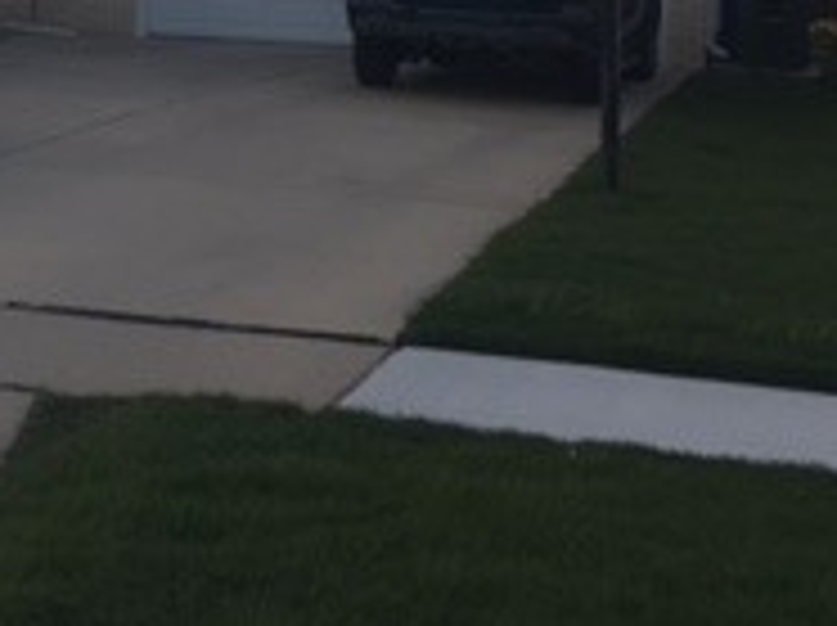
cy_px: -149
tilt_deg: +2.5
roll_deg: -2.5
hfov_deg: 18.1
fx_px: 2415
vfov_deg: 14.3
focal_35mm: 100
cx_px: -302
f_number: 2.2
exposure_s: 1/120
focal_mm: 4.15
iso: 32
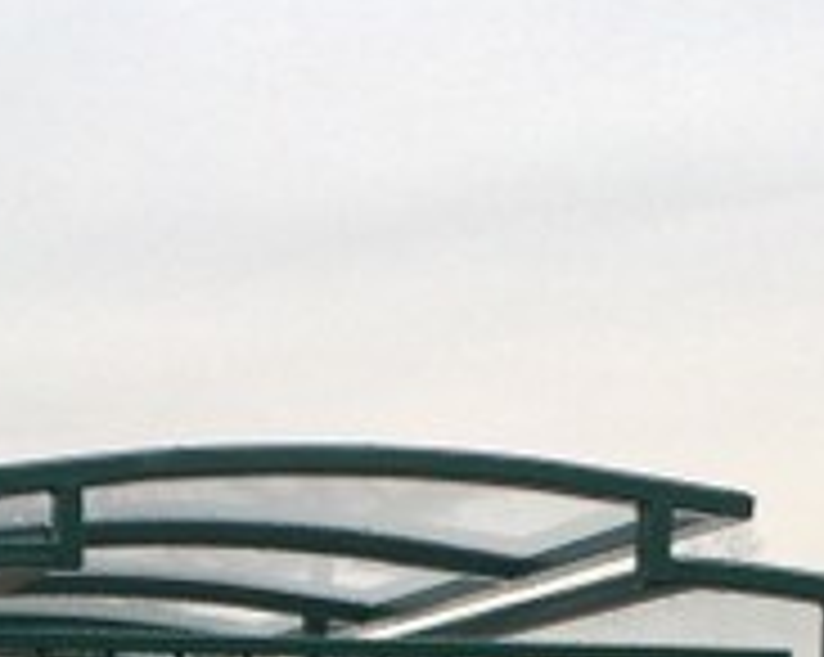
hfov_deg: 14.9
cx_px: 144
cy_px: 1224
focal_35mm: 128
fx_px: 3118
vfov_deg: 11.1
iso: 40
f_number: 2.2
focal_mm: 4.12
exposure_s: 1/40
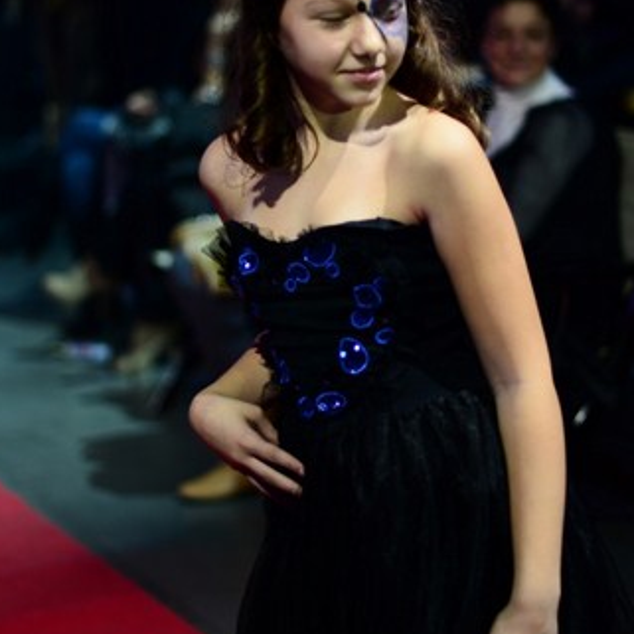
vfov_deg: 16.9
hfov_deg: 16.9
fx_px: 2134
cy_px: 229
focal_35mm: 103
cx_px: 326
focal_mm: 50
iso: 320
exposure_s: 1/160
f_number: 1.4
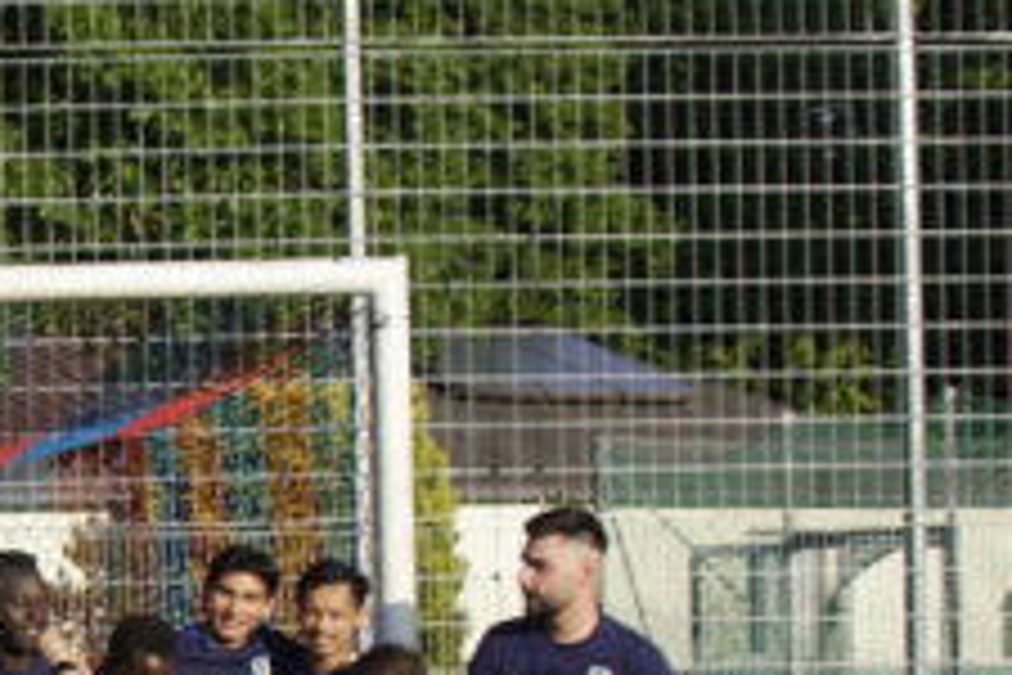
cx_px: -549
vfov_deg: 10.5
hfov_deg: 14.6
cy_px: 670
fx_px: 3654
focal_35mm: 130
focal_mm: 28
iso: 100
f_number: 5.6
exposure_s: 1/320
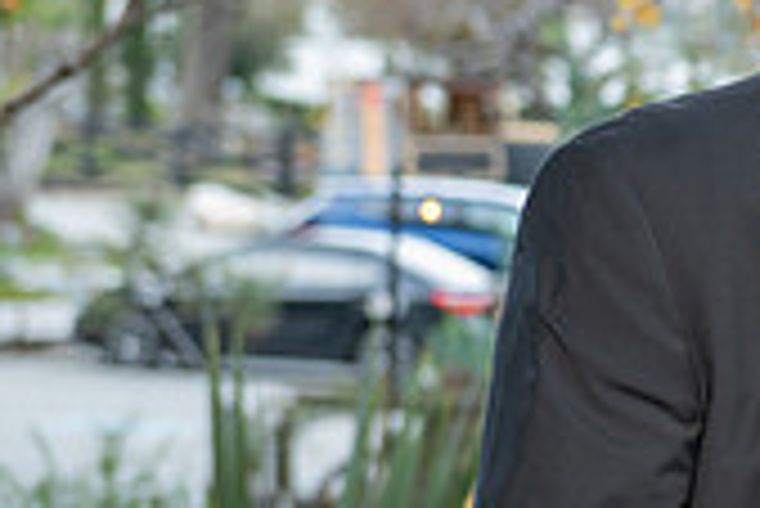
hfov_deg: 8.1
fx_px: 5177
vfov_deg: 5.6
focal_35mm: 245
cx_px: 1288
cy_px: 465
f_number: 4.5
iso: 400
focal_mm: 60
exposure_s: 1/125
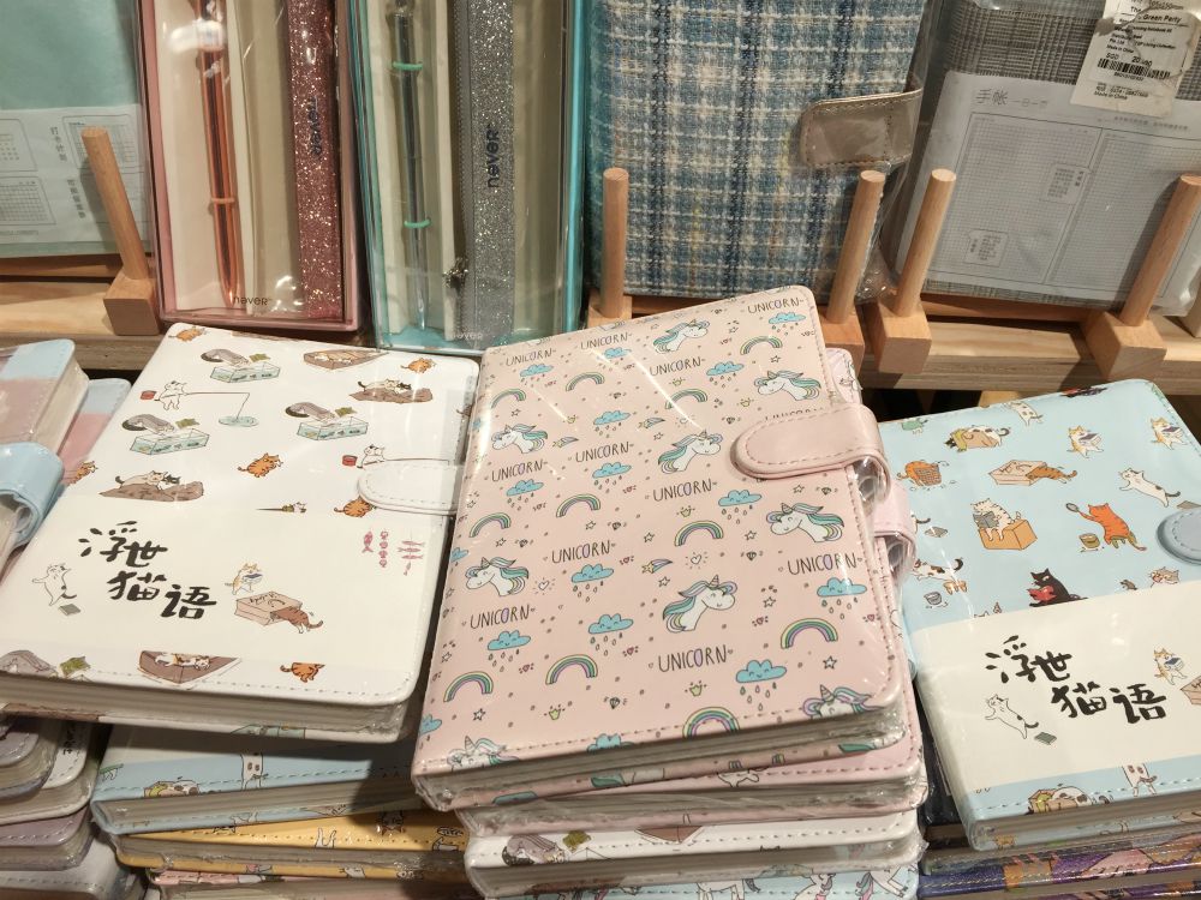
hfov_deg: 61.7
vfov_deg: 48.2
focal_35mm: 29
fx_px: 1006
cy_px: 450
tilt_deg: -41.6
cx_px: 600
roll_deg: -2.1
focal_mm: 4.15
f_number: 2.2
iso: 32
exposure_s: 1/250
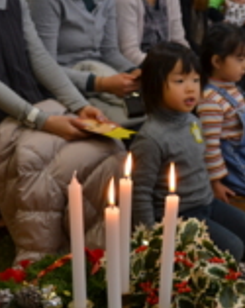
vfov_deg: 24.0
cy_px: 95
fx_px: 718
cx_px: 308
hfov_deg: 18.2
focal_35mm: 79
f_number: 3.8
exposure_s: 1/60
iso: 400
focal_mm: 22
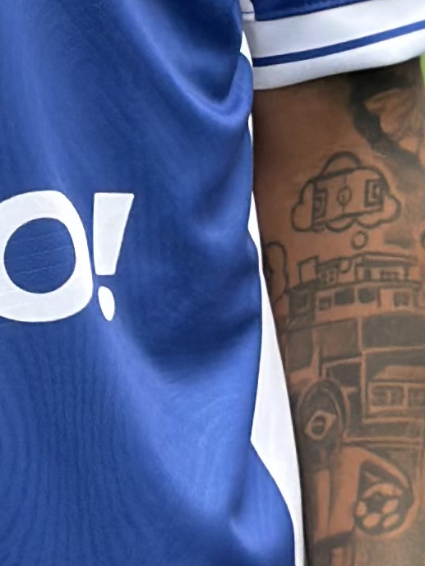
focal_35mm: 281
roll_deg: +0.1
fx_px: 4599
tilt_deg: -4.2
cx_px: -174
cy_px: -6
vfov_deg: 7.0
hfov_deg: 5.3
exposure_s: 1/365
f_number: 1.78
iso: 80
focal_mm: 6.86
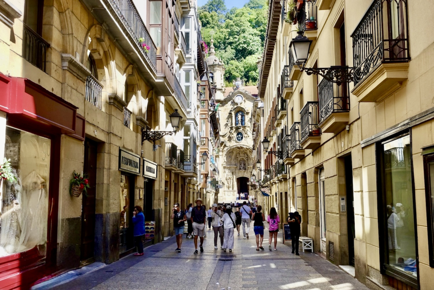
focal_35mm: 38
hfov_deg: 50.7
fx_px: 458
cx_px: 217
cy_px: 145
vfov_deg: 35.1
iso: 125
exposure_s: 1/320
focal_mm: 13.92
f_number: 4
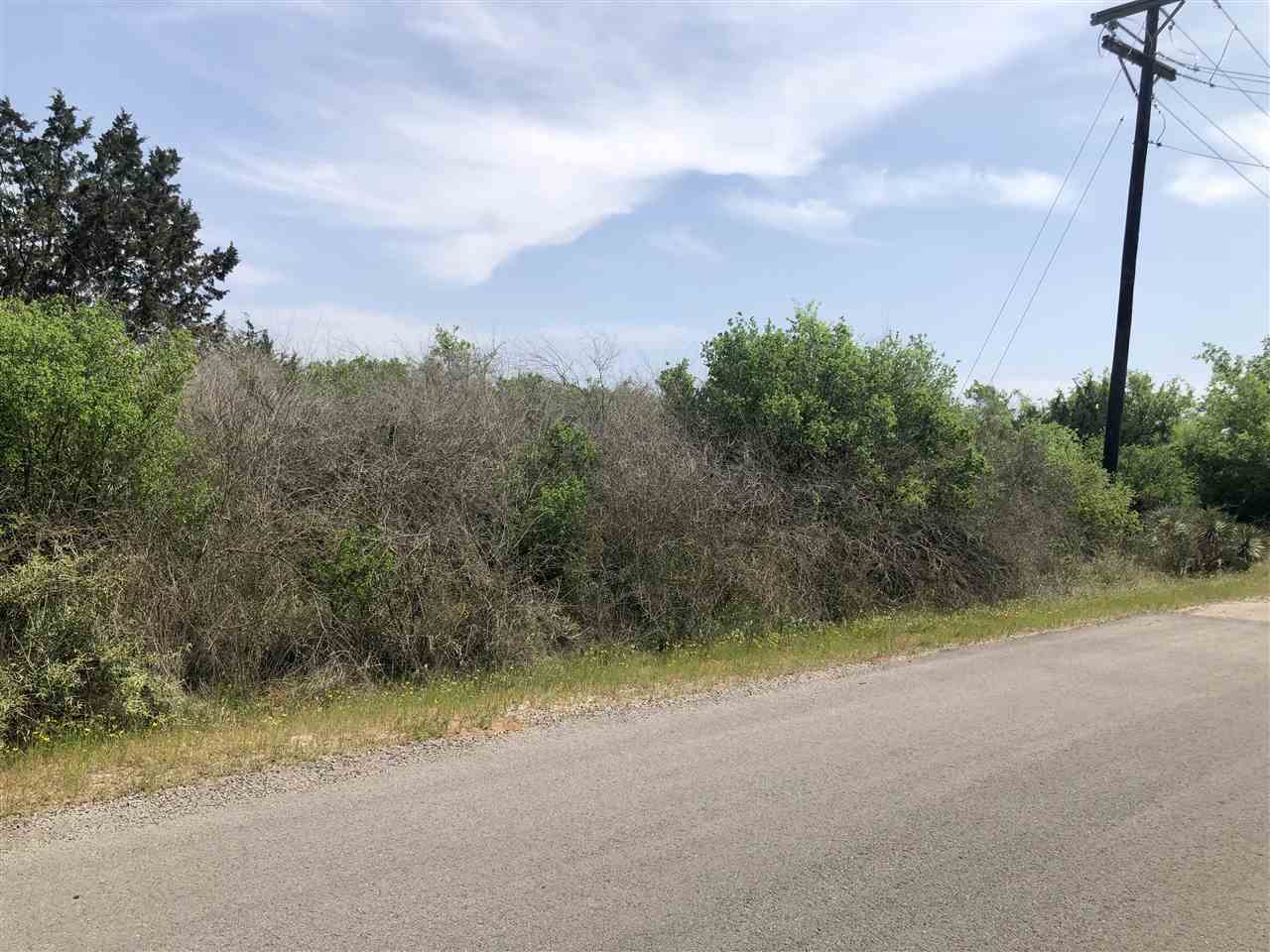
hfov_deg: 63.4
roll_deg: -4.3
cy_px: 476
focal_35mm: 28
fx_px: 1027
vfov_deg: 49.7
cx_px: 635
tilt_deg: +0.2
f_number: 1.8
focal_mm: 3.99
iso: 20
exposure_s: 1/2667
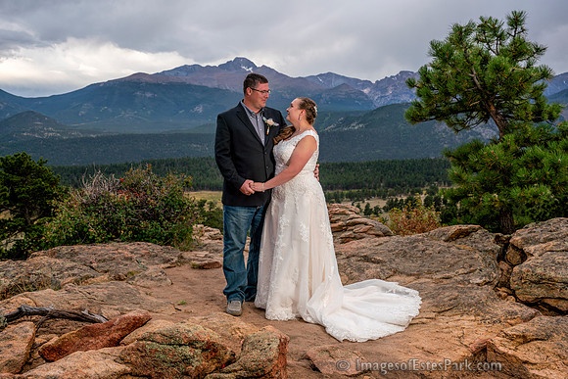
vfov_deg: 37.9
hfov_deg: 54.4
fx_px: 552
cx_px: 284
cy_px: 190
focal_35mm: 35
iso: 100
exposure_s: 1/80
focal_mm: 35
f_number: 6.3
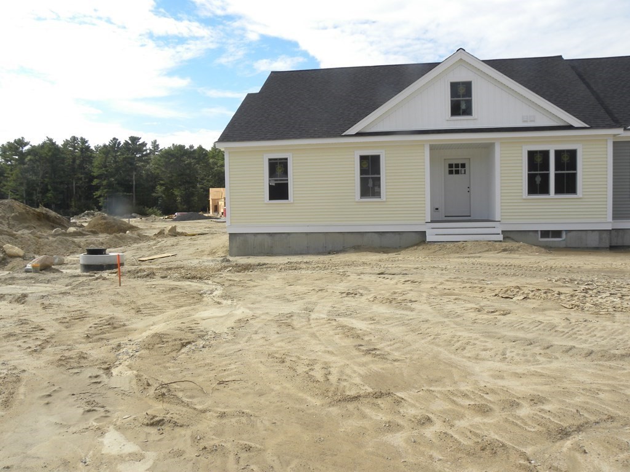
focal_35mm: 29
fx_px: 528
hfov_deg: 61.7
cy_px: 236
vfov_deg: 48.2
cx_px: 315
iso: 64
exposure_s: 1/247
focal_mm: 5.2
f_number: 5.6
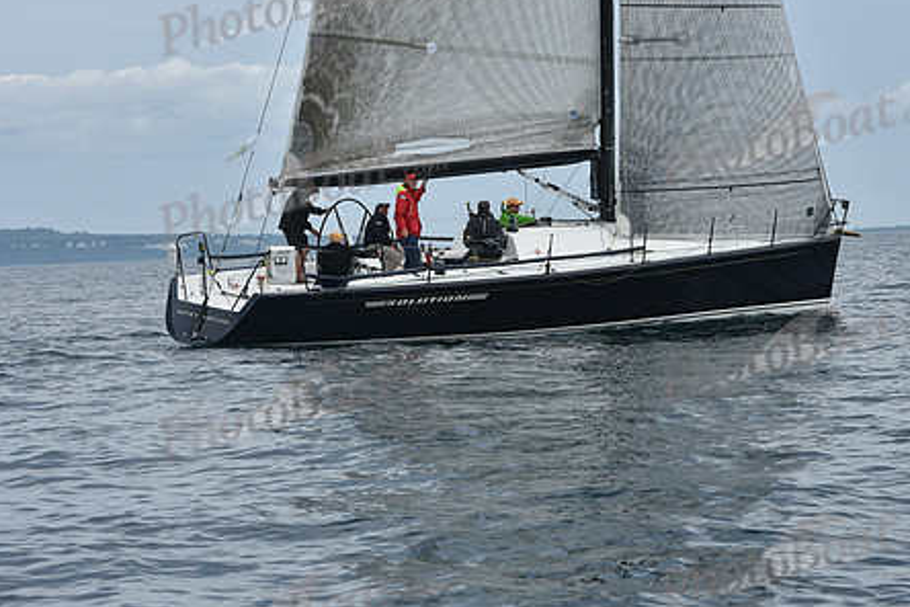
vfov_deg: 10.7
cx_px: 555
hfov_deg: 16.0
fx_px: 3235
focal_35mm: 128
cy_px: 270
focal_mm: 98
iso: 250
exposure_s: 1/800
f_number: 10
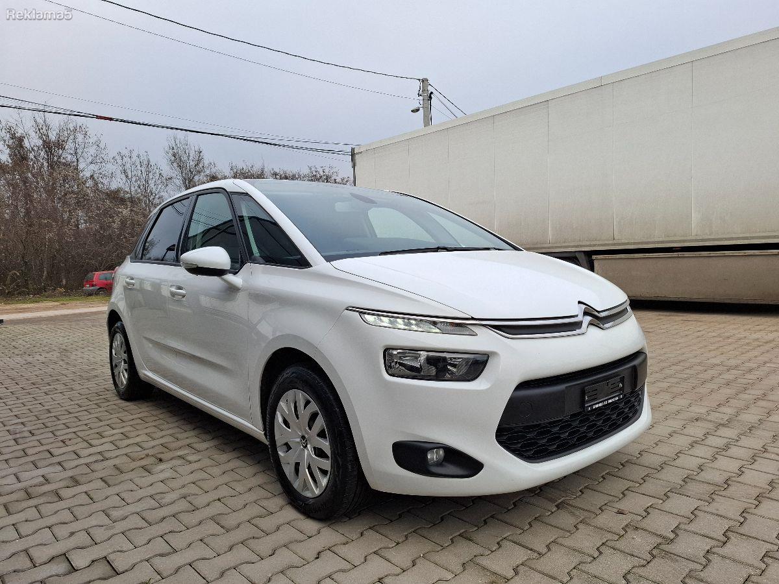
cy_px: 292
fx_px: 518
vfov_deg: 58.9
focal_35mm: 23
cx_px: 390
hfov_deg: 73.9
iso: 50
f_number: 1.8
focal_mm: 5.54
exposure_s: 1/410
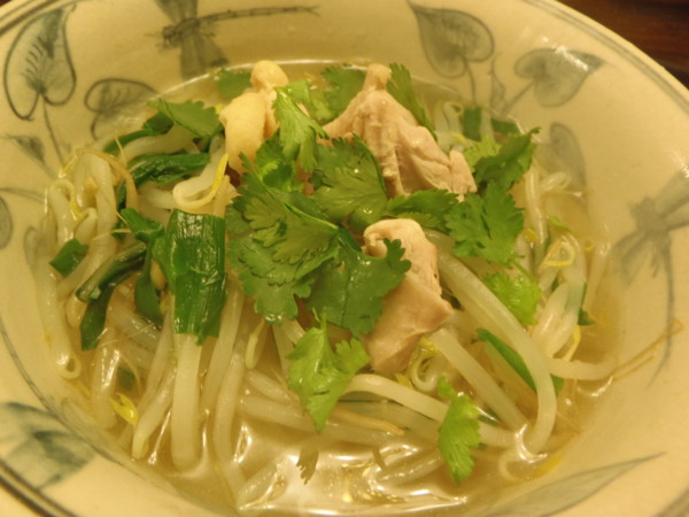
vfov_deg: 49.7
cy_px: 258
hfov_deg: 63.4
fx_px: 557
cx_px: 344
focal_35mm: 28
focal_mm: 5
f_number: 3.9
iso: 200
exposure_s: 1/6
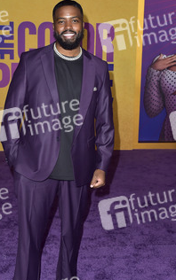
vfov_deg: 40.9
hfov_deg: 26.3
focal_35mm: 49
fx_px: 375
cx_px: 64
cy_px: 165
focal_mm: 38
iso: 400
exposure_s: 1/250
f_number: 6.3
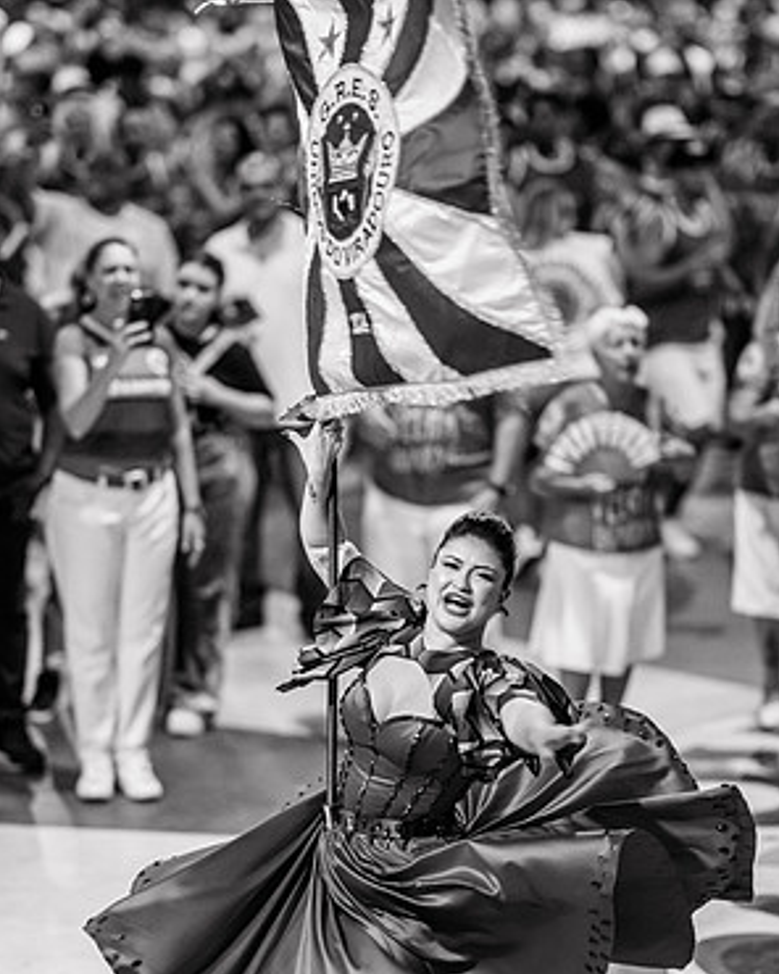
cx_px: 388
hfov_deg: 10.7
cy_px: 540
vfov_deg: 13.3
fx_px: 4179
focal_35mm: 145
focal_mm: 85
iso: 1000
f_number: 1.2
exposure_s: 1/800
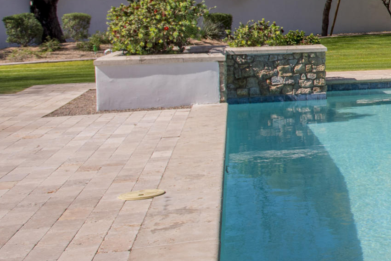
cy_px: 9
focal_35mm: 81
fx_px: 880
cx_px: 663
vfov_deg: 16.5
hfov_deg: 19.8
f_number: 8
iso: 200
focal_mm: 23
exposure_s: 1/500
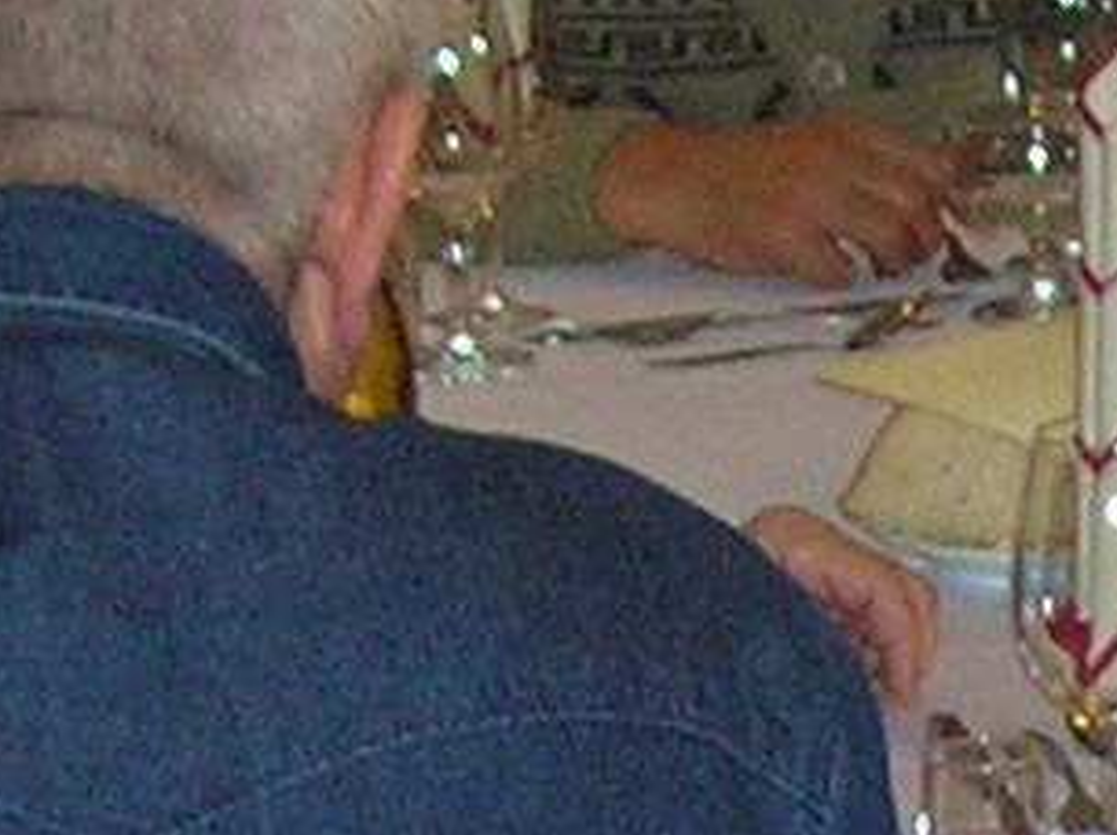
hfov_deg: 7.7
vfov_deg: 5.8
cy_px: 780
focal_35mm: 255
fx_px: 8219
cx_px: 1406
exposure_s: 1/60.1
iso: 111
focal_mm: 5.7
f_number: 2.9
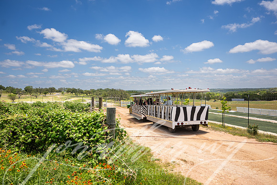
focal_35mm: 28
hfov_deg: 65.5
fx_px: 215
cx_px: 138
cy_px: 92
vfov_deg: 46.4
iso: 100
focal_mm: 28
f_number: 2.8
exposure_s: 1/1600
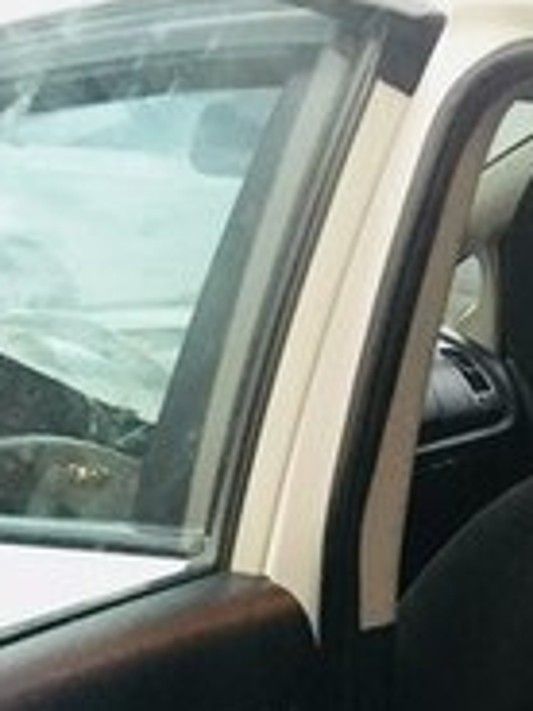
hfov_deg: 17.8
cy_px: 823
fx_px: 1601
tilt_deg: -21.3
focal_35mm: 78
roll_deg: +0.7
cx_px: 676
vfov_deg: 23.2
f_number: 2.2
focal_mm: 4.15
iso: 320
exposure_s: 1/17
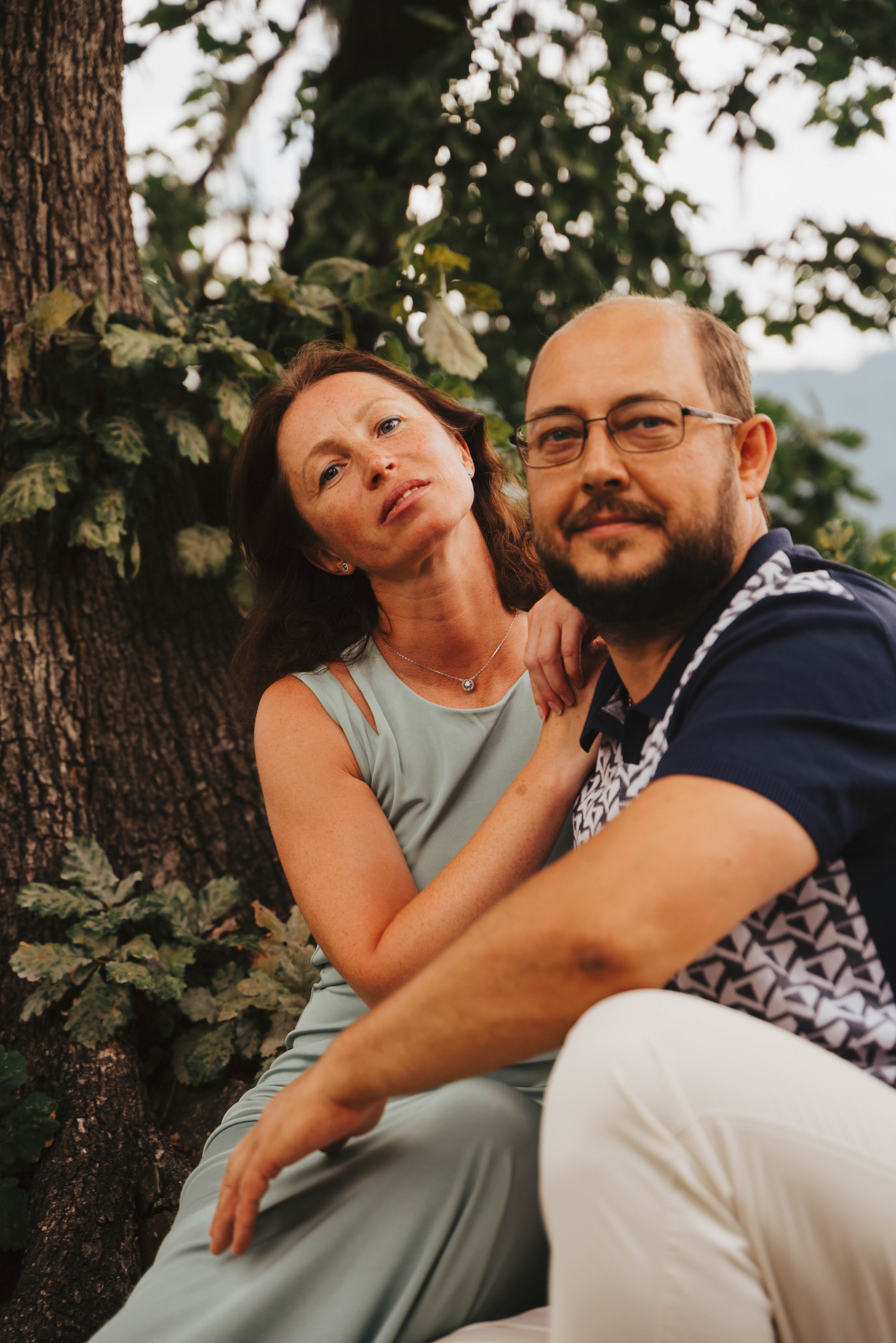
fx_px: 2799
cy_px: 672
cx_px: 448
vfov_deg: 27.0
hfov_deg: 18.2
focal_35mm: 75
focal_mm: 75
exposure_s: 1/320
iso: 100
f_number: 3.5
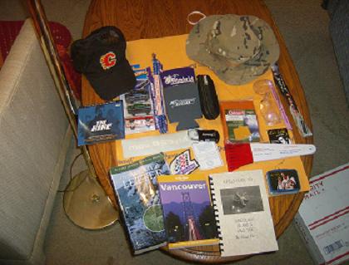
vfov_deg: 40.0
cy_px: 132
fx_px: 365
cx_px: 174
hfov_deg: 51.1
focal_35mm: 36
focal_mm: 6
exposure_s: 1/60
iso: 200
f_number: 2.8
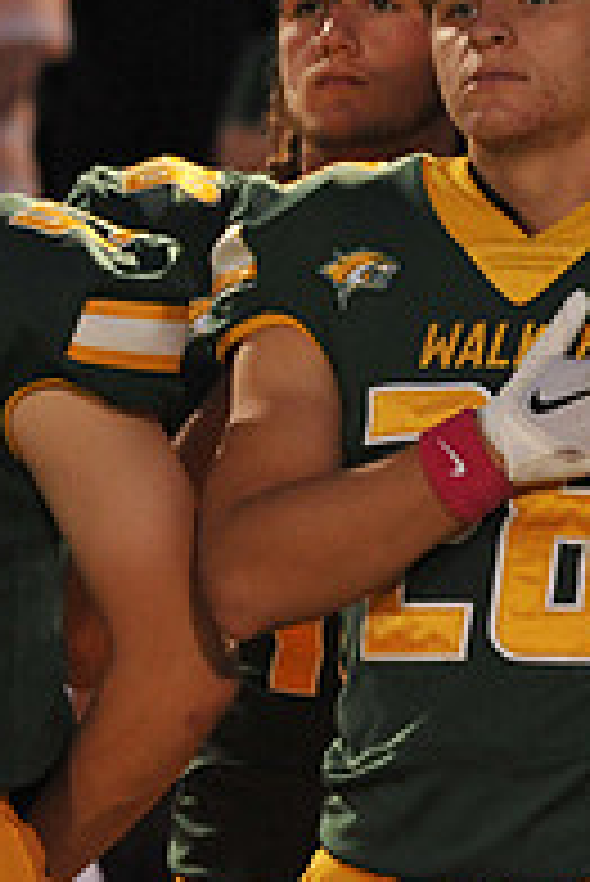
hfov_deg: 2.3
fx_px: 14527
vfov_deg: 3.5
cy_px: 333
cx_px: 1099
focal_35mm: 592
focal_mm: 200
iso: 4000
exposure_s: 1/160
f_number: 5.3
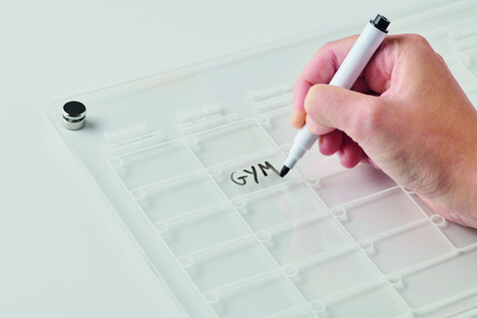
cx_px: 238
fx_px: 1392
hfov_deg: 19.5
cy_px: 159
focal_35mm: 105
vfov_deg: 13.0
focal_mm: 105
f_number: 13
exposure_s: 1/125
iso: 100
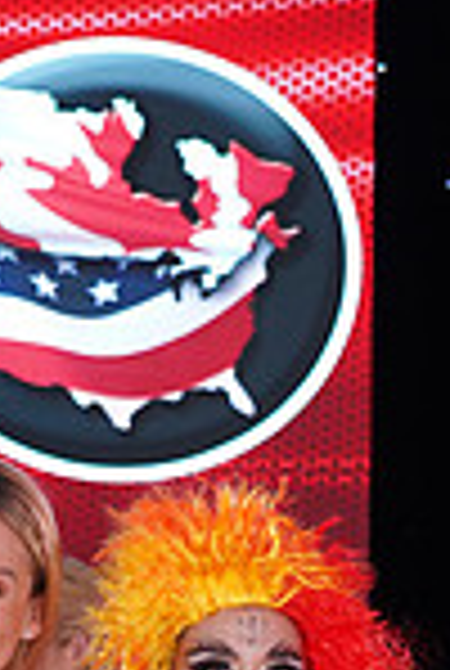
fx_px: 2538
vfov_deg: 13.9
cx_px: 259
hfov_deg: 10.1
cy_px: 1061
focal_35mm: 136
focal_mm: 35
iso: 1600
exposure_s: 1/160
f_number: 4
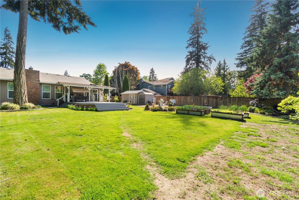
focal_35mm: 15
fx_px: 125
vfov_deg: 77.3
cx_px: 150
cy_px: 100
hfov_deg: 100.4
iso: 250
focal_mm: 10
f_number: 10
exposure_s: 1/200
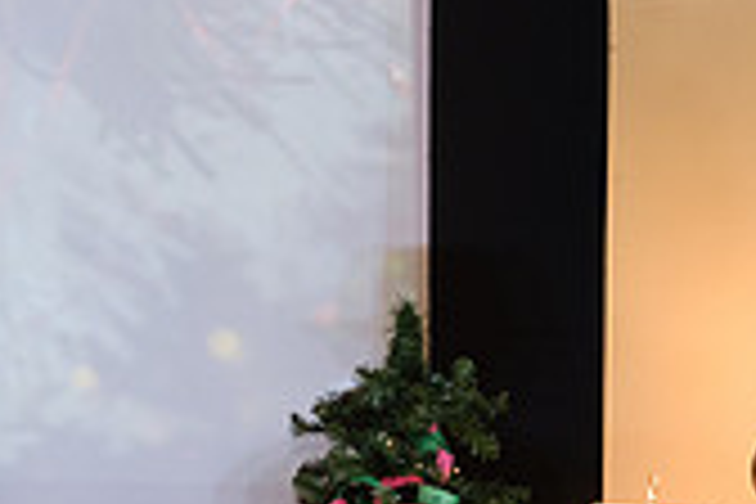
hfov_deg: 3.9
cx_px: 288
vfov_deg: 2.6
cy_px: 718
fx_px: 11087
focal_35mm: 528
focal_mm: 102.2
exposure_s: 1/125
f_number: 5.6
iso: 1600
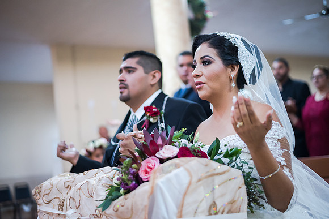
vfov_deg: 27.0
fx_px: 457
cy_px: 110
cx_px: 164
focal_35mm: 50
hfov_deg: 39.6
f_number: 1.8
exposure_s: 1/200
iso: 1600
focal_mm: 50
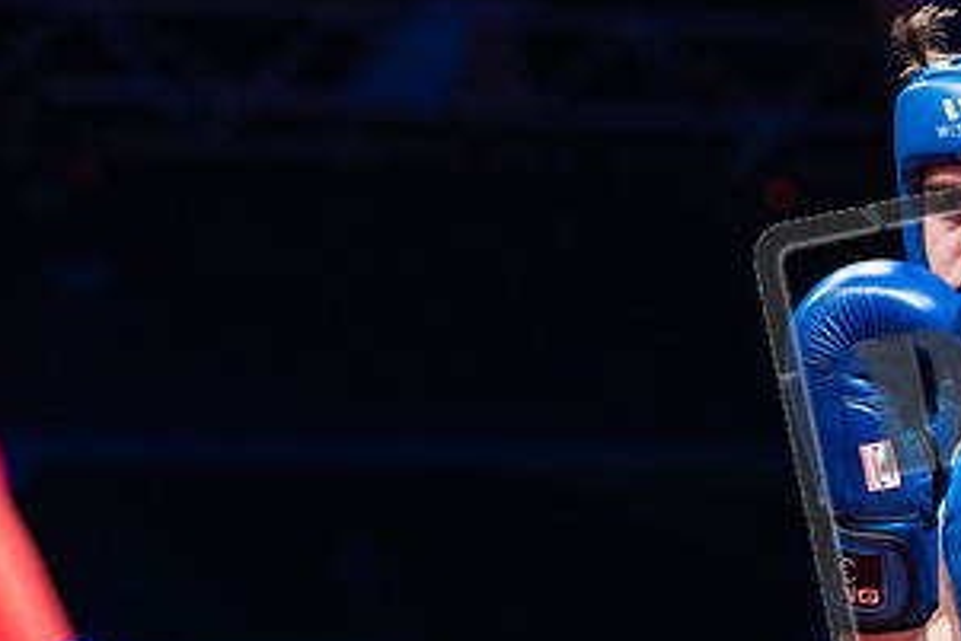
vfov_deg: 7.1
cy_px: 279
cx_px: 763
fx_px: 5154
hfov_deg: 10.6
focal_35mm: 193
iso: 4000
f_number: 2.8
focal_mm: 100
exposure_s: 1/1000
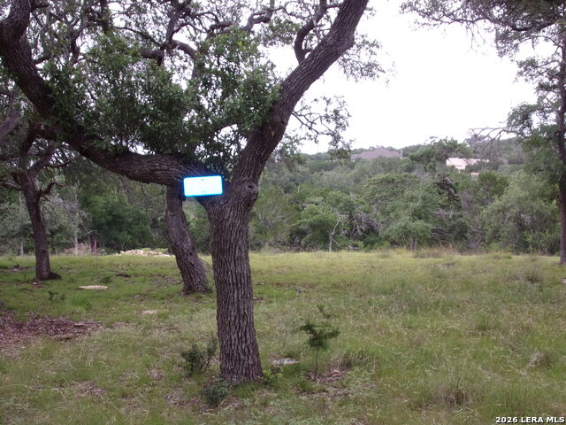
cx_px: 283
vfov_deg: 27.0
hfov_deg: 35.5
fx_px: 883
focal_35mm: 54
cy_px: 212
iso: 80
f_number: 4.3
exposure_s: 1/220
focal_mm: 9.8
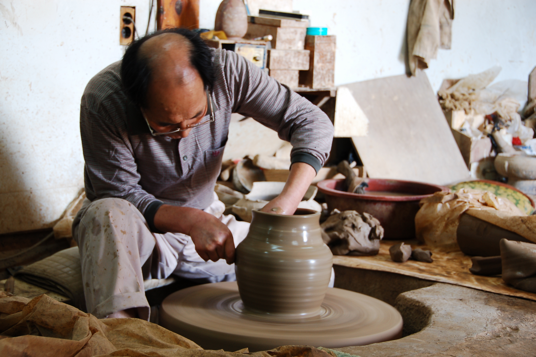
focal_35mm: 72
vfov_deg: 18.9
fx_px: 1071
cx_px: 268
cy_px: 178
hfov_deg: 28.1
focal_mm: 48
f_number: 4.8
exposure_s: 1/10
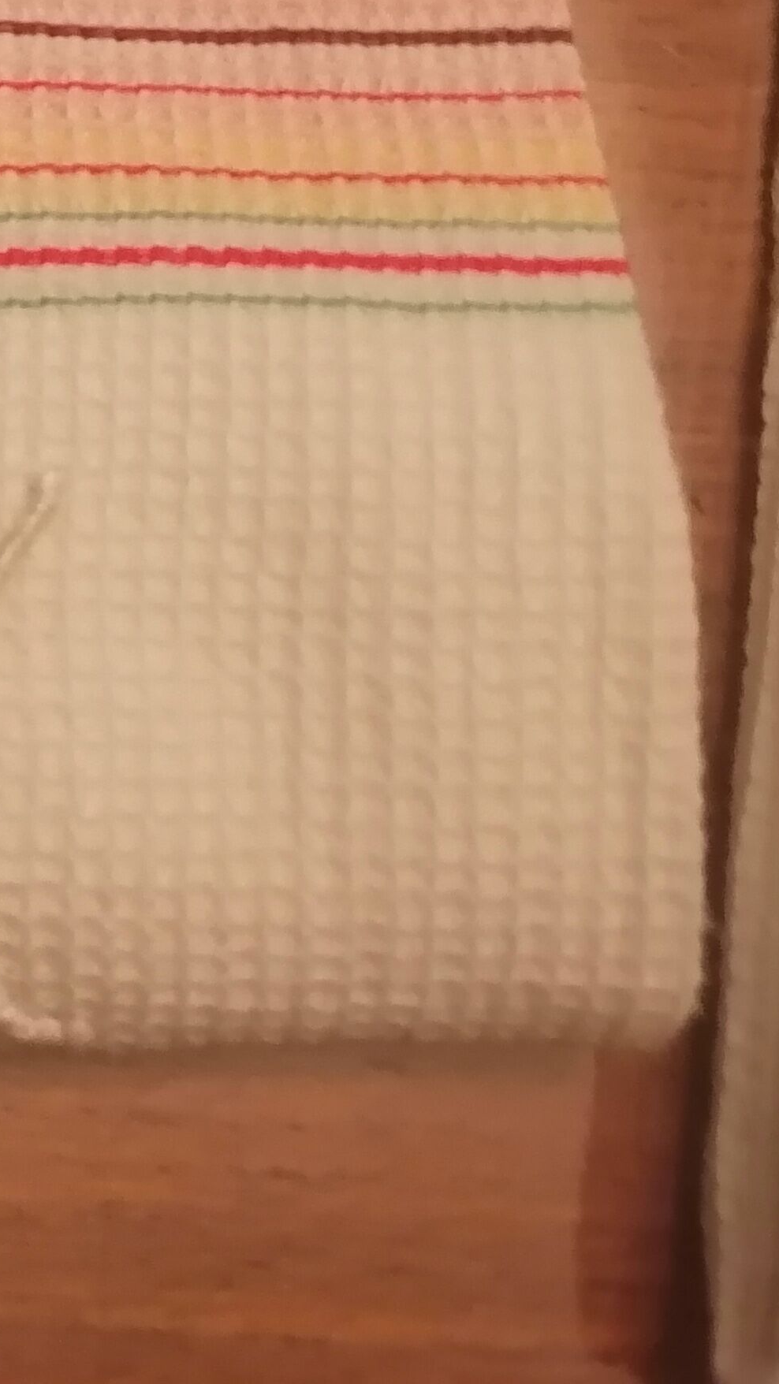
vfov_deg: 28.3
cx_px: -316
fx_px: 2460
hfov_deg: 16.7
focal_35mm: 67
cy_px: -180
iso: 400
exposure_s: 1/25
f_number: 1.8
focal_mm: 5.3
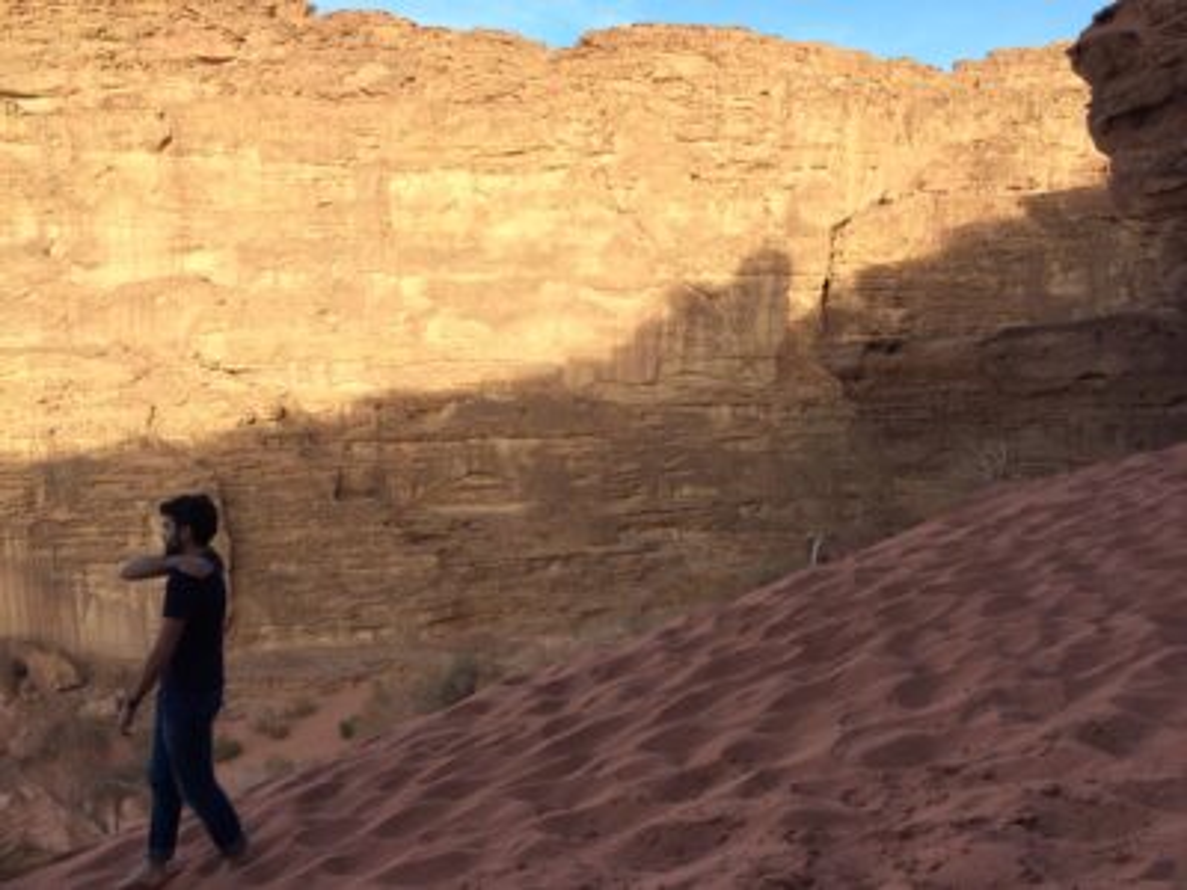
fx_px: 1029
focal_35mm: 30
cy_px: 445
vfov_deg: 46.8
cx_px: 594
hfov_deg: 60.0
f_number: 2.2
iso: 32
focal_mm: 4.12
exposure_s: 1/651
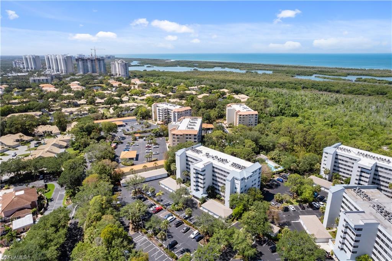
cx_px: 196
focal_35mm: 22
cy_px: 130
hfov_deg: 78.6
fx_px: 239
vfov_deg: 57.1
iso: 100
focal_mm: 8.38
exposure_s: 1/2000
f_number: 2.8
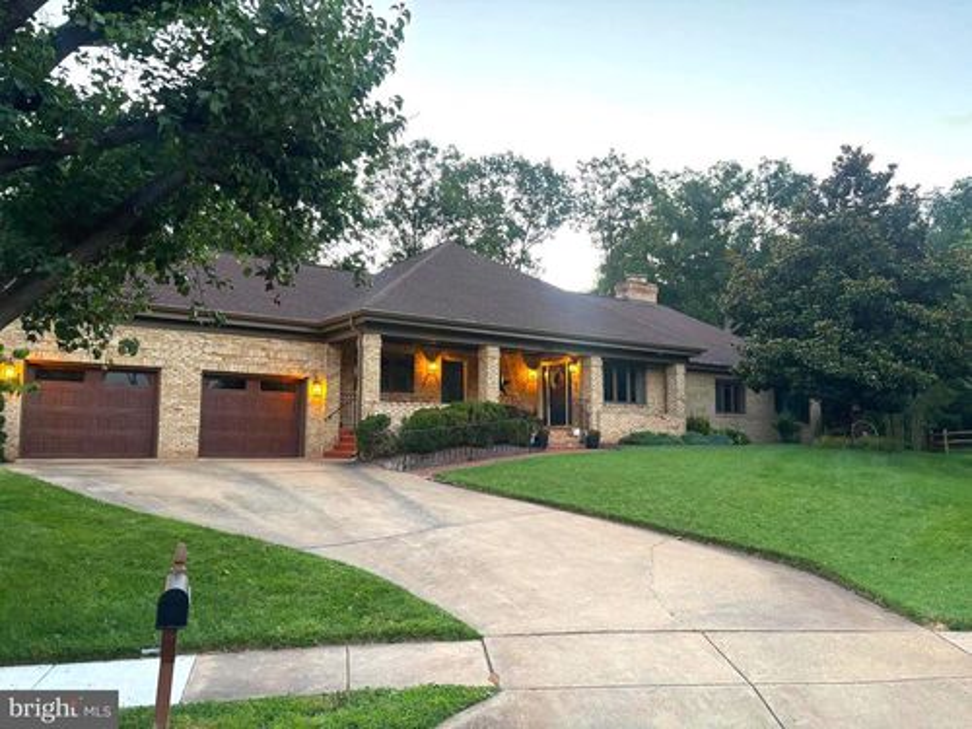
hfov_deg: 67.3
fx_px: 730
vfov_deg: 53.1
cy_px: 364
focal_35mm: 26
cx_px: 486
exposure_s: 1/60
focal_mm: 5.96
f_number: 1.6
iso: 320
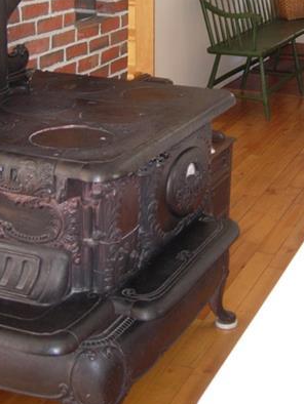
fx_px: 866
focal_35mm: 74
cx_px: 197
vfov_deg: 25.6
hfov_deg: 19.9
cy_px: 56
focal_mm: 7.8
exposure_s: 1/32
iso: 79
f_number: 2.8
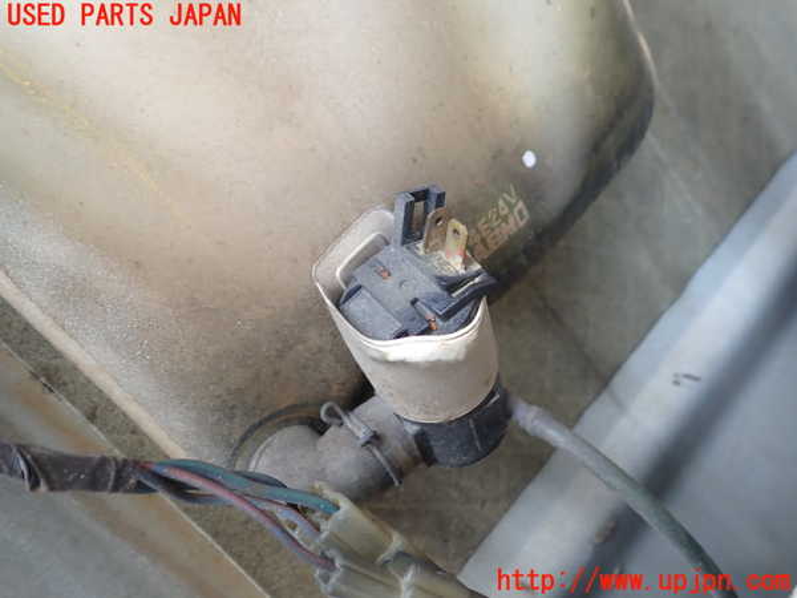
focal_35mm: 30
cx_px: 398
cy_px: 299
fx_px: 691
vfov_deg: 46.8
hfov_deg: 60.0
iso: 160
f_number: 2.3
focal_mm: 5.4
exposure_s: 1/60
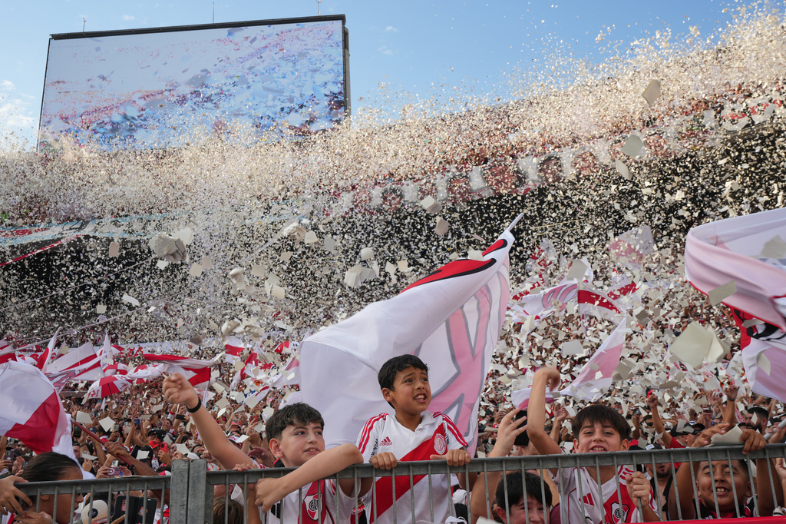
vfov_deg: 37.8
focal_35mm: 35
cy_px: 262
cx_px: 393
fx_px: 764
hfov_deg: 54.4
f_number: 9
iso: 200
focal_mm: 35
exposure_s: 1/250
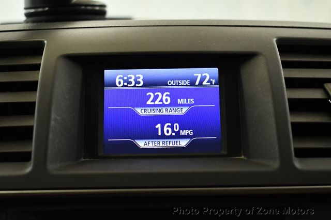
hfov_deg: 33.4
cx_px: 166
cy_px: 110
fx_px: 551
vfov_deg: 22.6
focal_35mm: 60
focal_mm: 40
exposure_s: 1/100
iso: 3200
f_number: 4.8
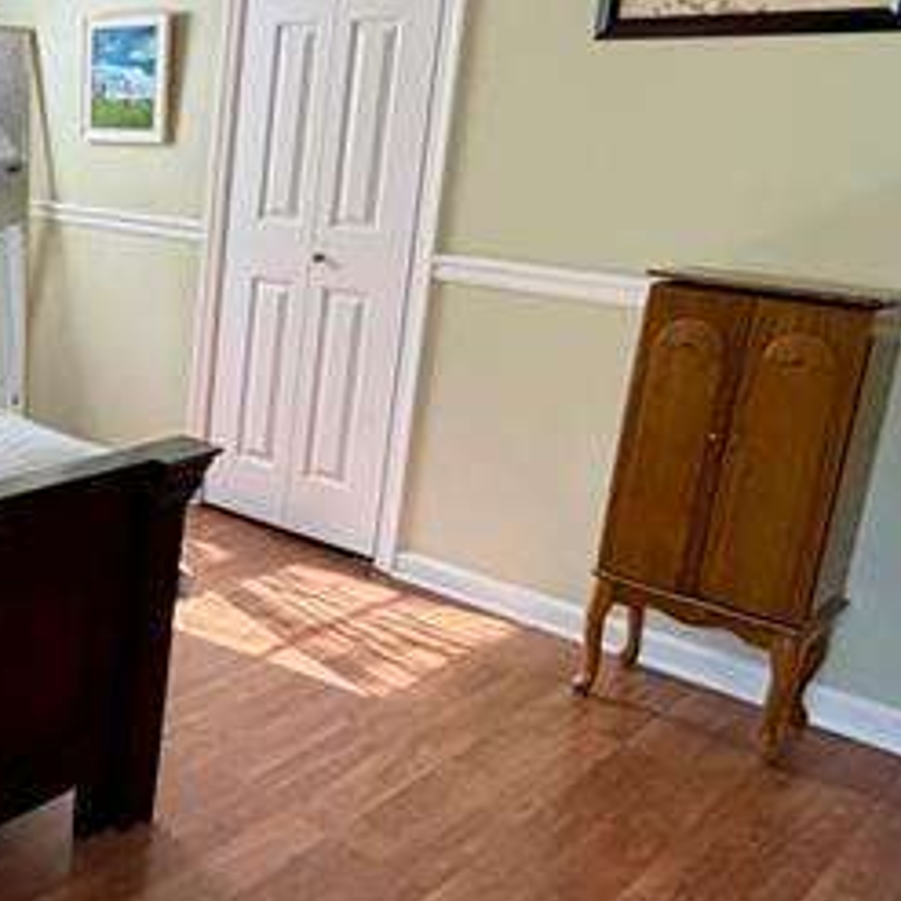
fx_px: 1178
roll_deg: -0.7
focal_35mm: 40
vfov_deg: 41.5
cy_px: 332
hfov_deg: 33.4
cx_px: -201
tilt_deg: -11.6
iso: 200
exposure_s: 1/60
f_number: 2.2
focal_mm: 2.22
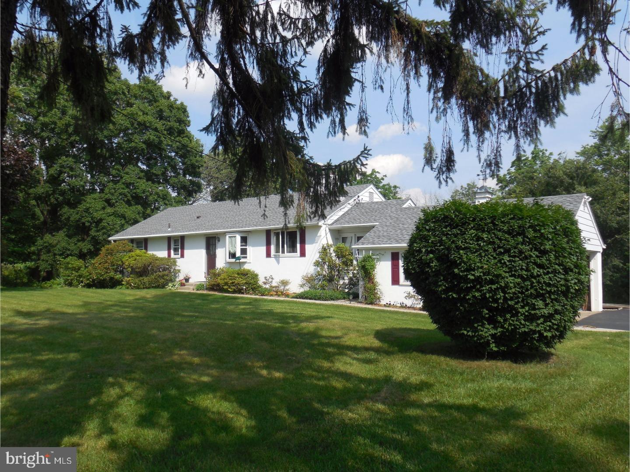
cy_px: 236
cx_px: 315
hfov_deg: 60.0
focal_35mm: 30
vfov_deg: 46.8
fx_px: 546
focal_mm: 5.3
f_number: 3.8
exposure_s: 1/1000
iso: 125
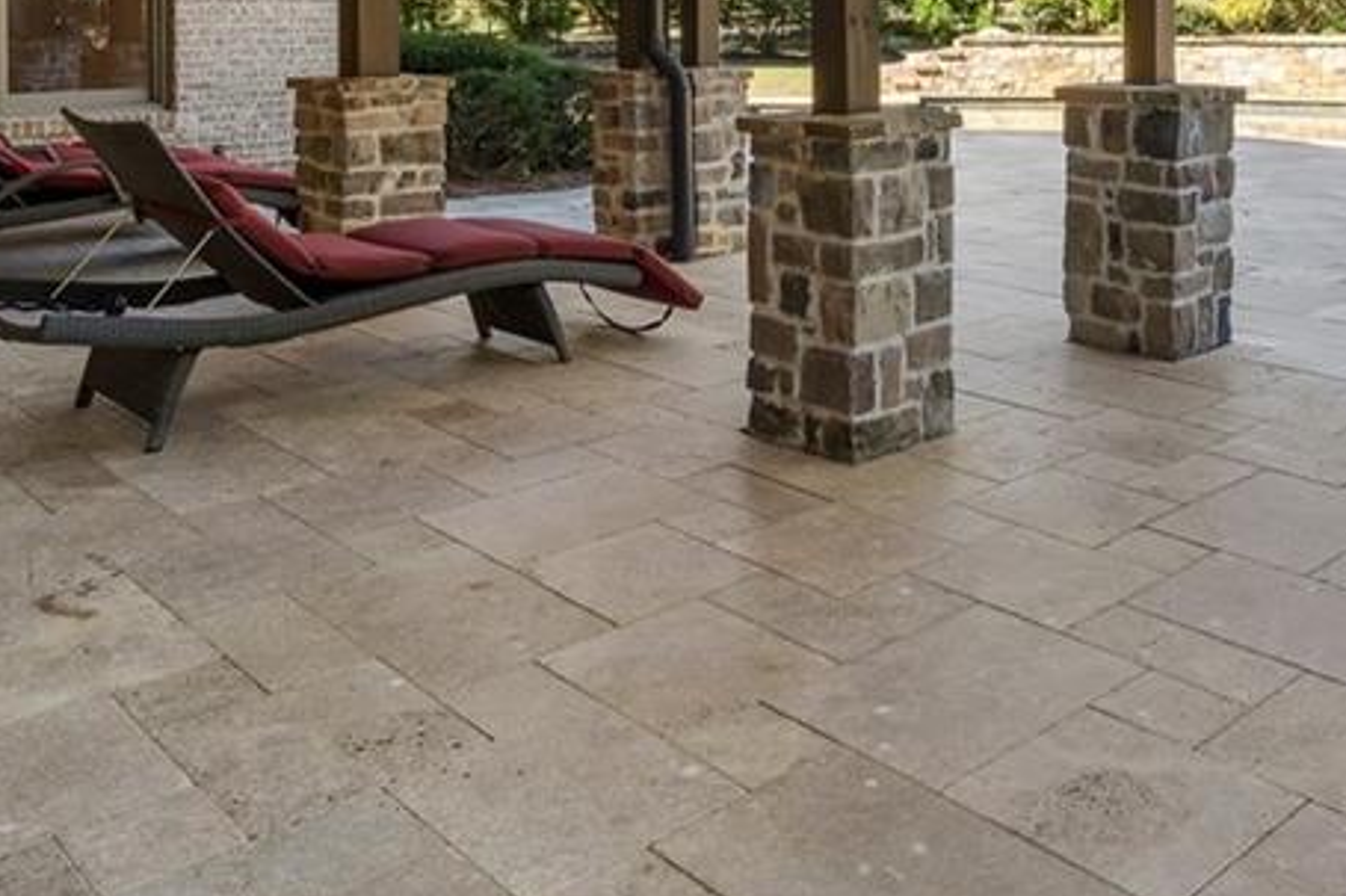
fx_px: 1345
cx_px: 825
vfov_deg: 33.6
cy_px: -4
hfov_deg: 52.7
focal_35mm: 36
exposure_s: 1/320
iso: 640
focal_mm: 16
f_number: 13
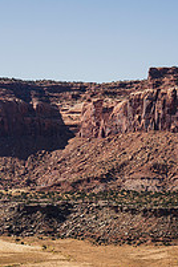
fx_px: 1164
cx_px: 96
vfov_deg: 13.0
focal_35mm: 157
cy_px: 243
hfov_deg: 8.7
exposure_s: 1/640
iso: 160
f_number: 7.1
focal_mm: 70
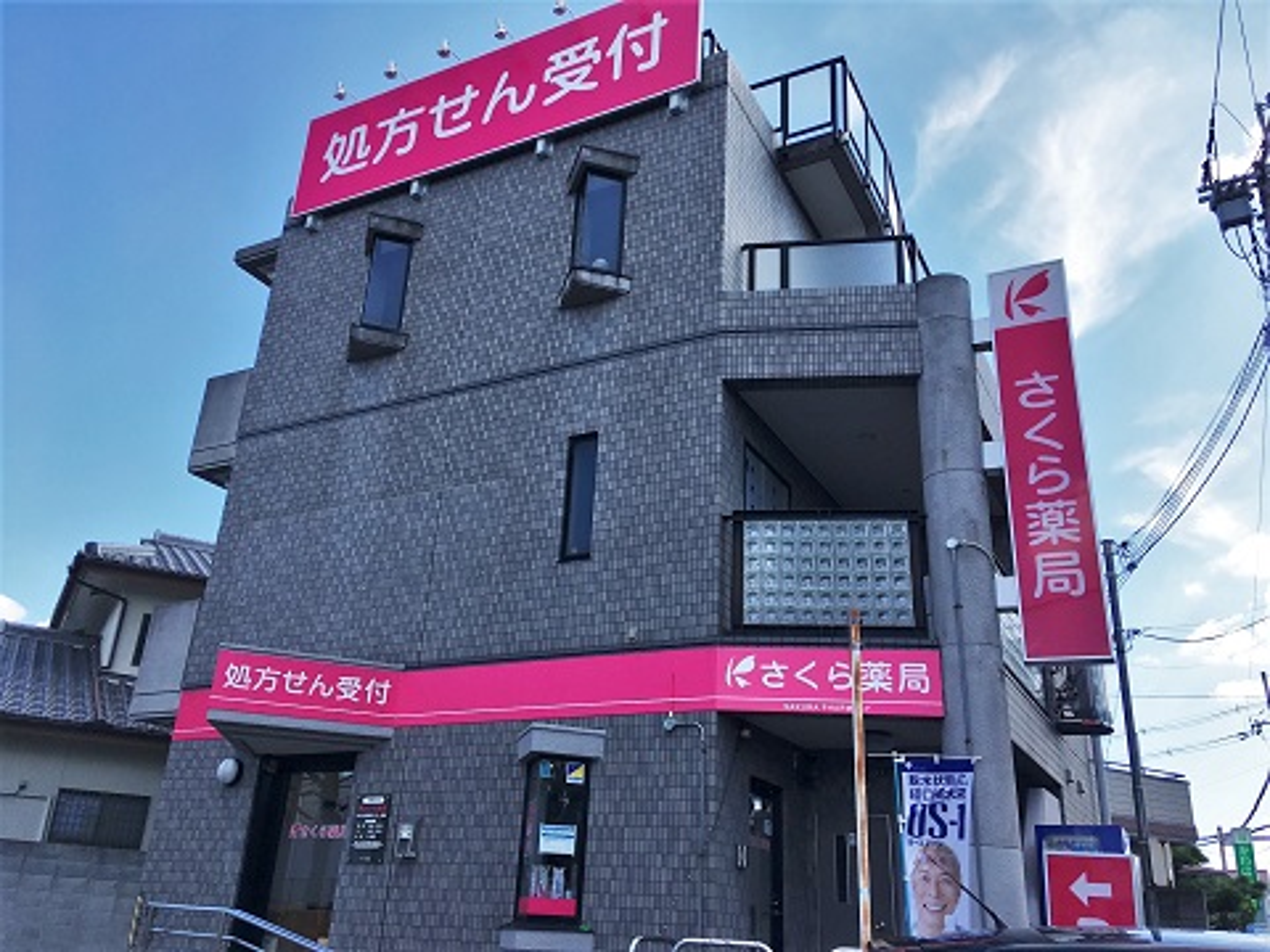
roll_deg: -2.2
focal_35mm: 29
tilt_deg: +22.0
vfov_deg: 48.2
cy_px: 476
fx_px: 1064
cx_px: 635
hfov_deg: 61.7
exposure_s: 1/801
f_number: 2.2
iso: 25
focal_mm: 4.15
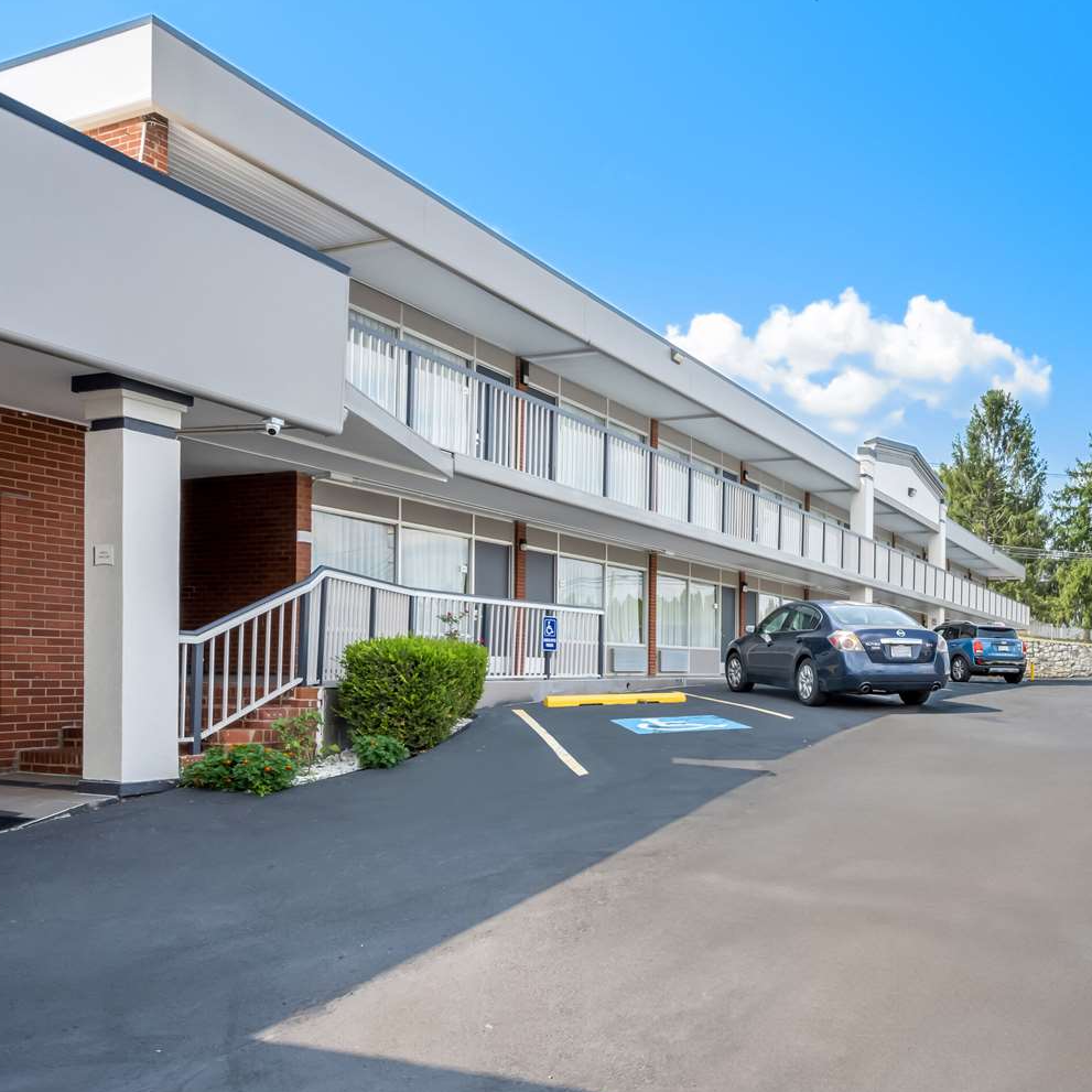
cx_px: 580
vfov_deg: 80.7
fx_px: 642
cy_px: 545
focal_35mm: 18
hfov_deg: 80.6
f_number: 11
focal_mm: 14
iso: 400
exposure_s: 1/45
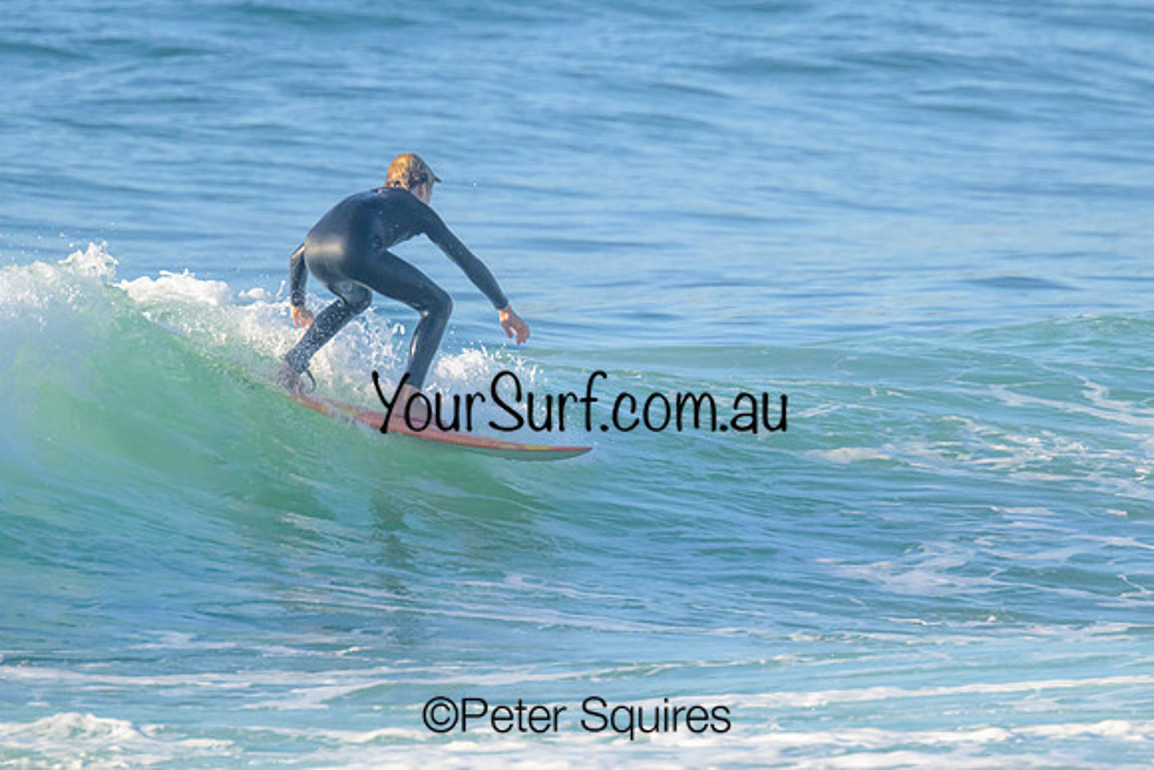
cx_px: 655
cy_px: 273
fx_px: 33105
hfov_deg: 2.0
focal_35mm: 1033
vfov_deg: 1.3
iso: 1600
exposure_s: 1/2000
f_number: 11
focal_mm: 800
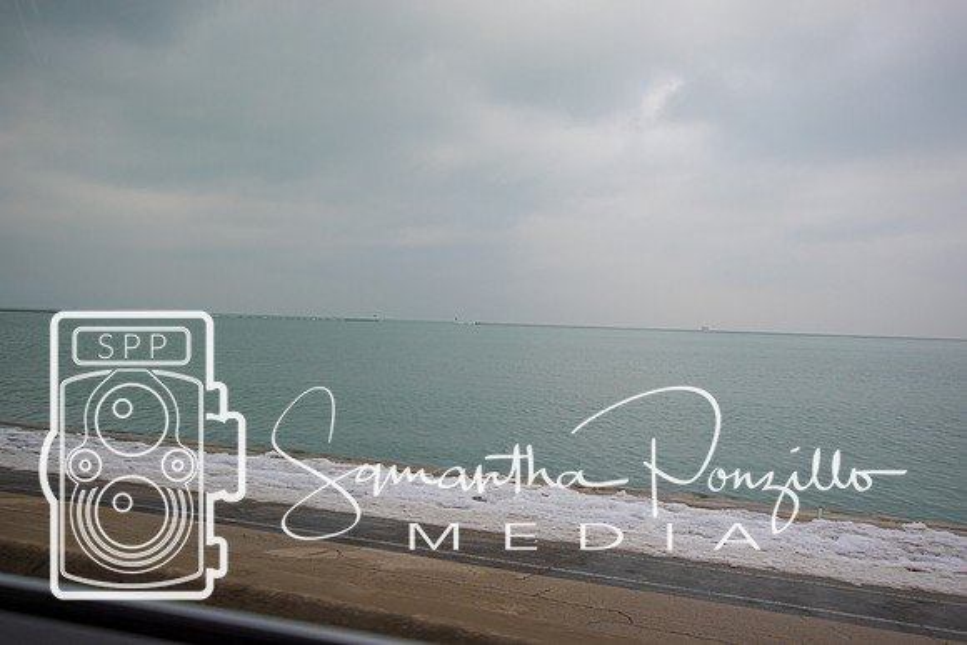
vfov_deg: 43.6
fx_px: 806
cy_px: 322
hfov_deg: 61.9
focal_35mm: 30
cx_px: 484
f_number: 5.6
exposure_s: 1/125
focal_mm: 20
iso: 400
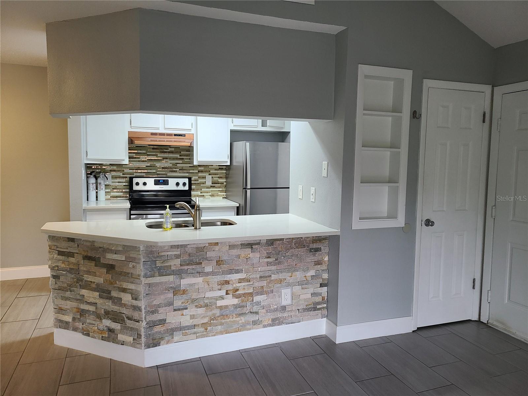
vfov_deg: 53.1
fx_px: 397
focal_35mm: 26
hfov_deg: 67.3
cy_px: 198
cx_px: 264
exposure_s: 1/59
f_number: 1.8
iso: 125
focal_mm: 5.4
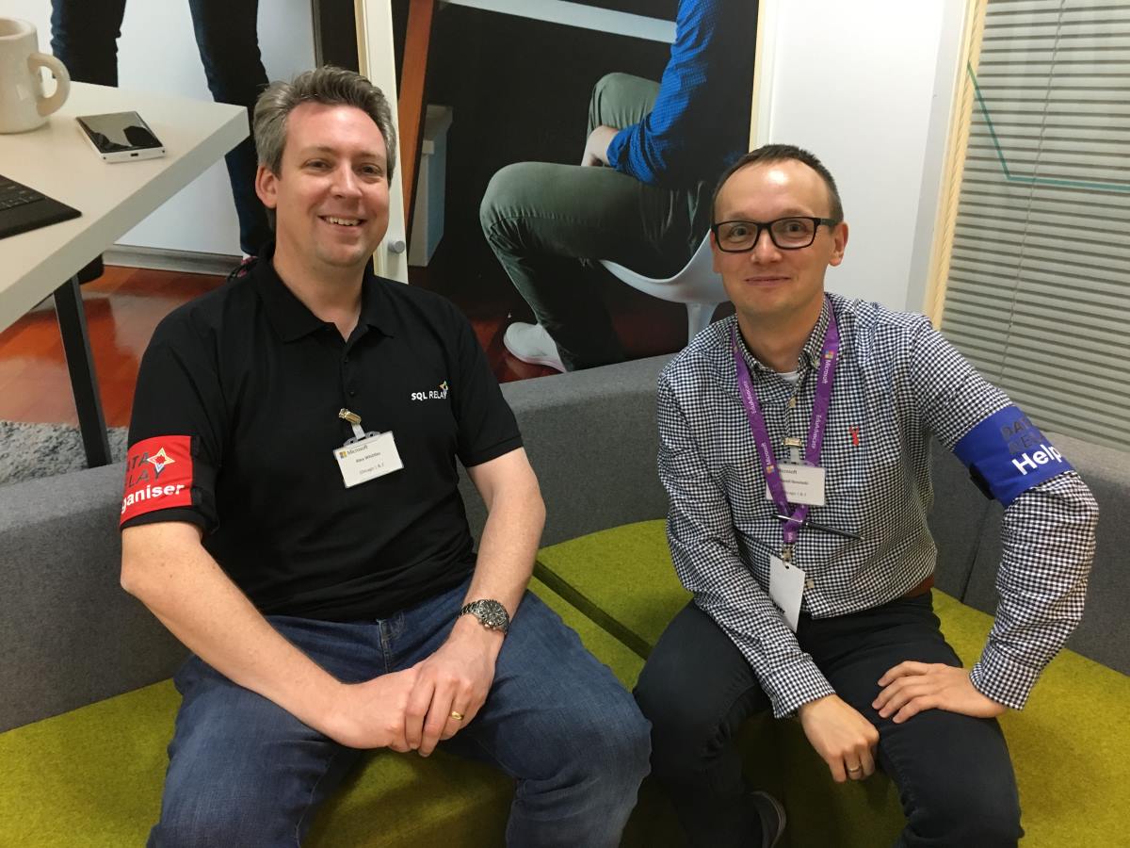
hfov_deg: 61.7
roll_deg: +0.4
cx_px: 565
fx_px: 947
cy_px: 424
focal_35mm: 29
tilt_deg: -19.2
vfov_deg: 48.2
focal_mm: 4.15
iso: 200
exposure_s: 1/20
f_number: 2.2
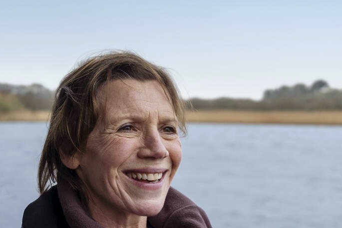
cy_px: 220
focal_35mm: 63
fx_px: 598
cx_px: 266
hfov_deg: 31.2
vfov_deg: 20.9
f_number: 2.8
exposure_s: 1/400
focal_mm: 24
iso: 640
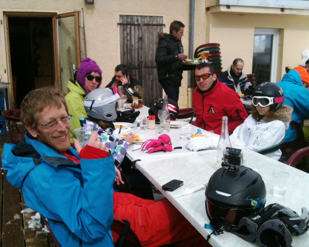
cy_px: 125
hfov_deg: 49.1
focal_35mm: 37
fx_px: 338
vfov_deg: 40.1
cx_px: 150
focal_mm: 3.85
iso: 64
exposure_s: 1/1565
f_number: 2.8
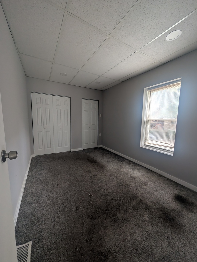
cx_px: 98
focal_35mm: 12
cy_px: 131
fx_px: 91
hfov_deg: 94.6
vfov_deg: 110.5
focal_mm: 2.02
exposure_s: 1/82
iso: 68
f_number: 1.7
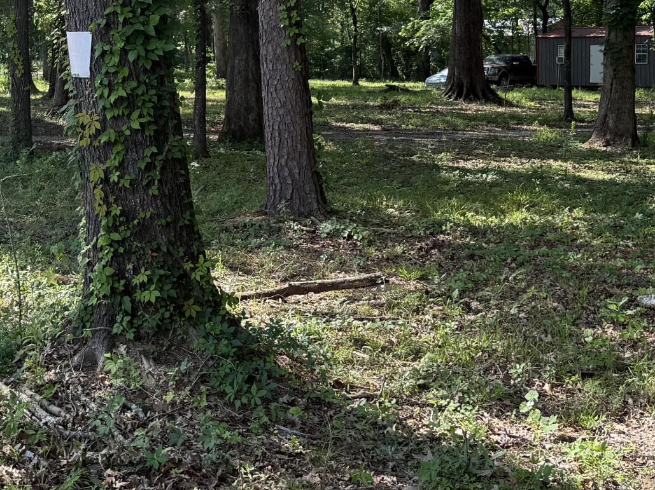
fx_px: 1324
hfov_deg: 26.5
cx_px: 27
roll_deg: -0.4
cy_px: 39
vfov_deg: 20.5
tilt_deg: +0.2
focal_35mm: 70
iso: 100
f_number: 1.78
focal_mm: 6.76
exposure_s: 1/1018
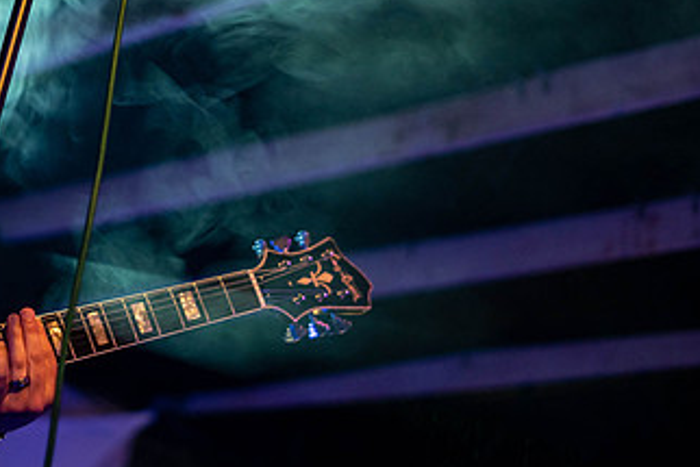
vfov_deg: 15.1
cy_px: 60
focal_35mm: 90
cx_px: 100
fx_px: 1751
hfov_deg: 22.2
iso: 800
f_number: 2
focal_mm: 50
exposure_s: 1/100
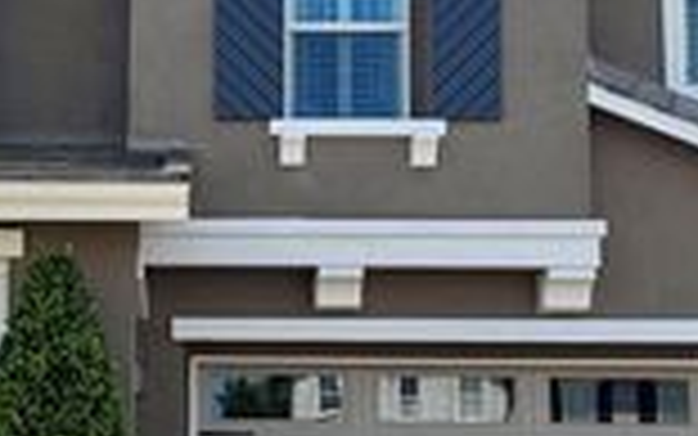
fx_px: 1560
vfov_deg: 15.9
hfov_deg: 24.8
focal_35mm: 82
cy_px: 330
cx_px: 149
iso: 80
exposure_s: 1/1923
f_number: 1.78
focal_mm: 6.76
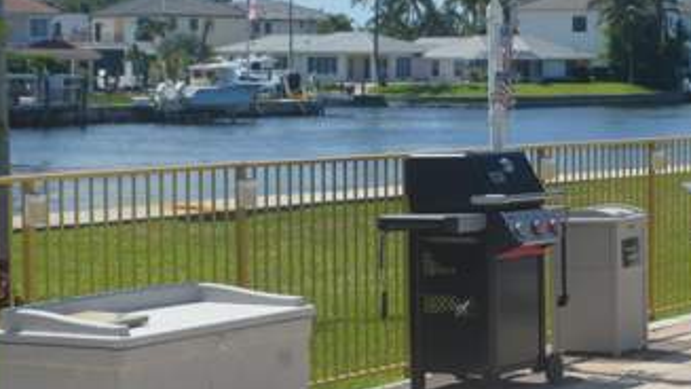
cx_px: 418
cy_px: 192
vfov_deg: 9.6
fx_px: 2323
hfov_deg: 16.9
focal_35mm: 127
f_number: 9
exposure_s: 1/320
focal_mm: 55
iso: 100
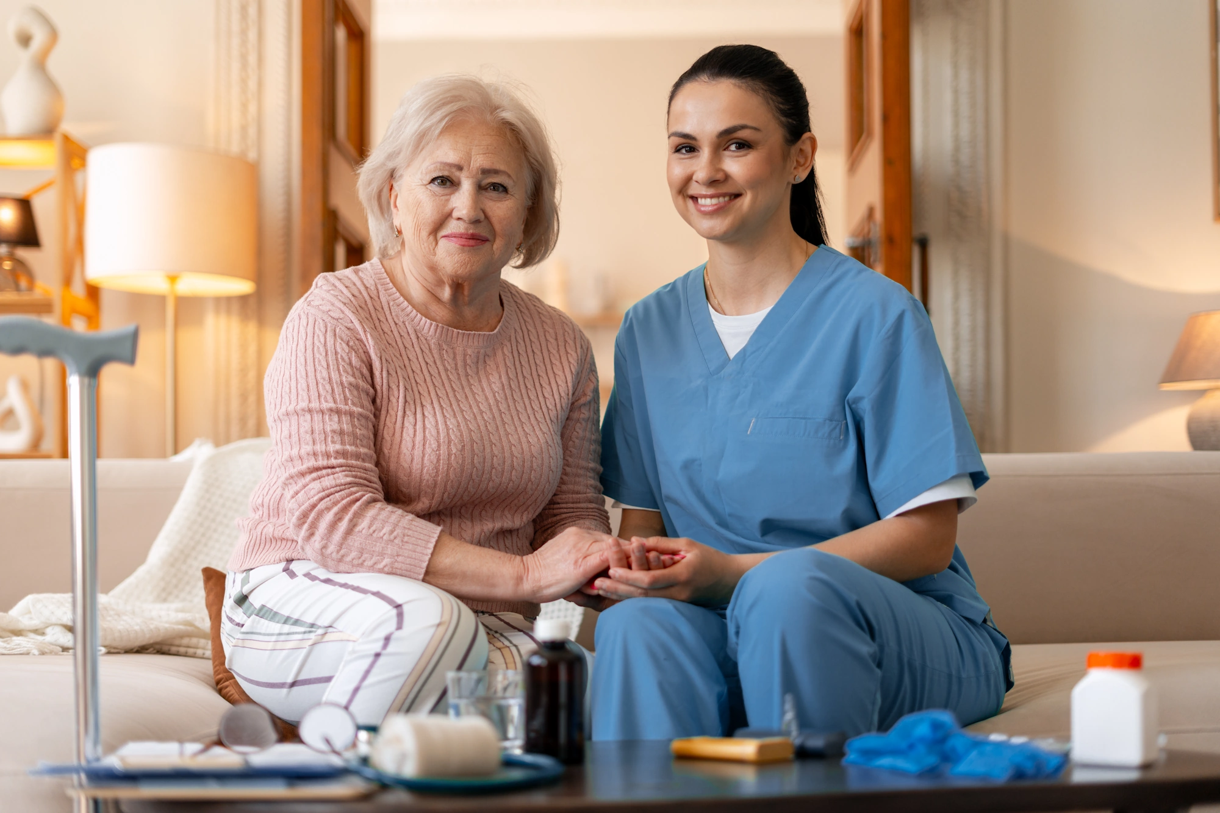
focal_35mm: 50
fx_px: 1694
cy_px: 406
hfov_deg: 39.6
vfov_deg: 27.0
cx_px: 610
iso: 200
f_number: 1.8
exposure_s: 1/250
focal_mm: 50
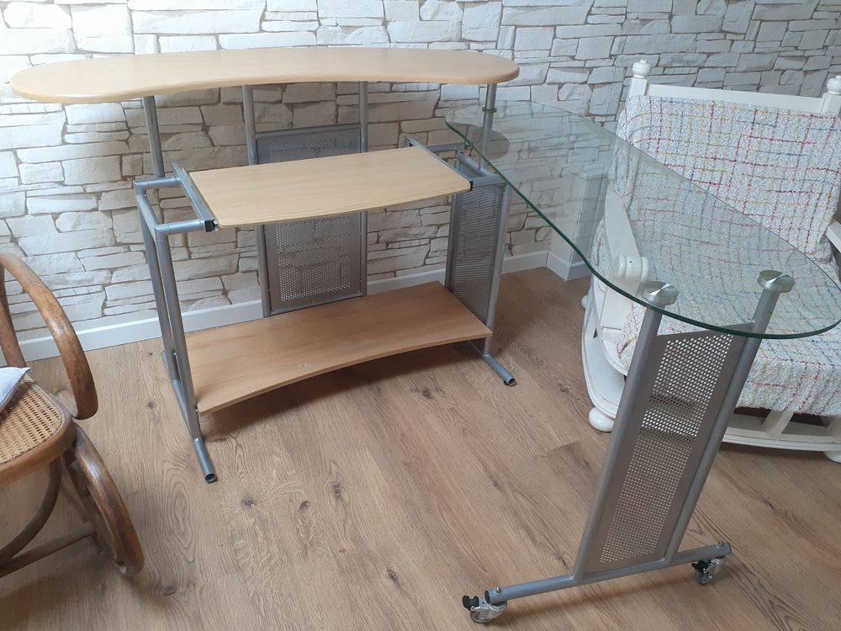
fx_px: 656
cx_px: 420
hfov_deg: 65.3
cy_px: 316
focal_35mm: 27
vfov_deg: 51.4
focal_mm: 3.6
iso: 200
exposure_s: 1/50
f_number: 1.9
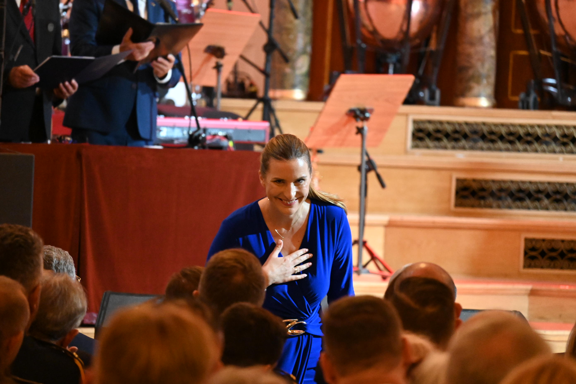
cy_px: 192
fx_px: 6000
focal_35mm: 375
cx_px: 288
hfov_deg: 5.5
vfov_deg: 3.7
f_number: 6.3
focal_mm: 250
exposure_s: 1/125
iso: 6400
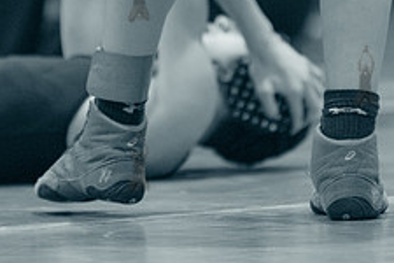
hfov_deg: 4.0
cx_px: 138
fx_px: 5647
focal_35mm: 516
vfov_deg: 2.7
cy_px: -10
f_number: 2.8
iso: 4000
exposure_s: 1/320
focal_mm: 200
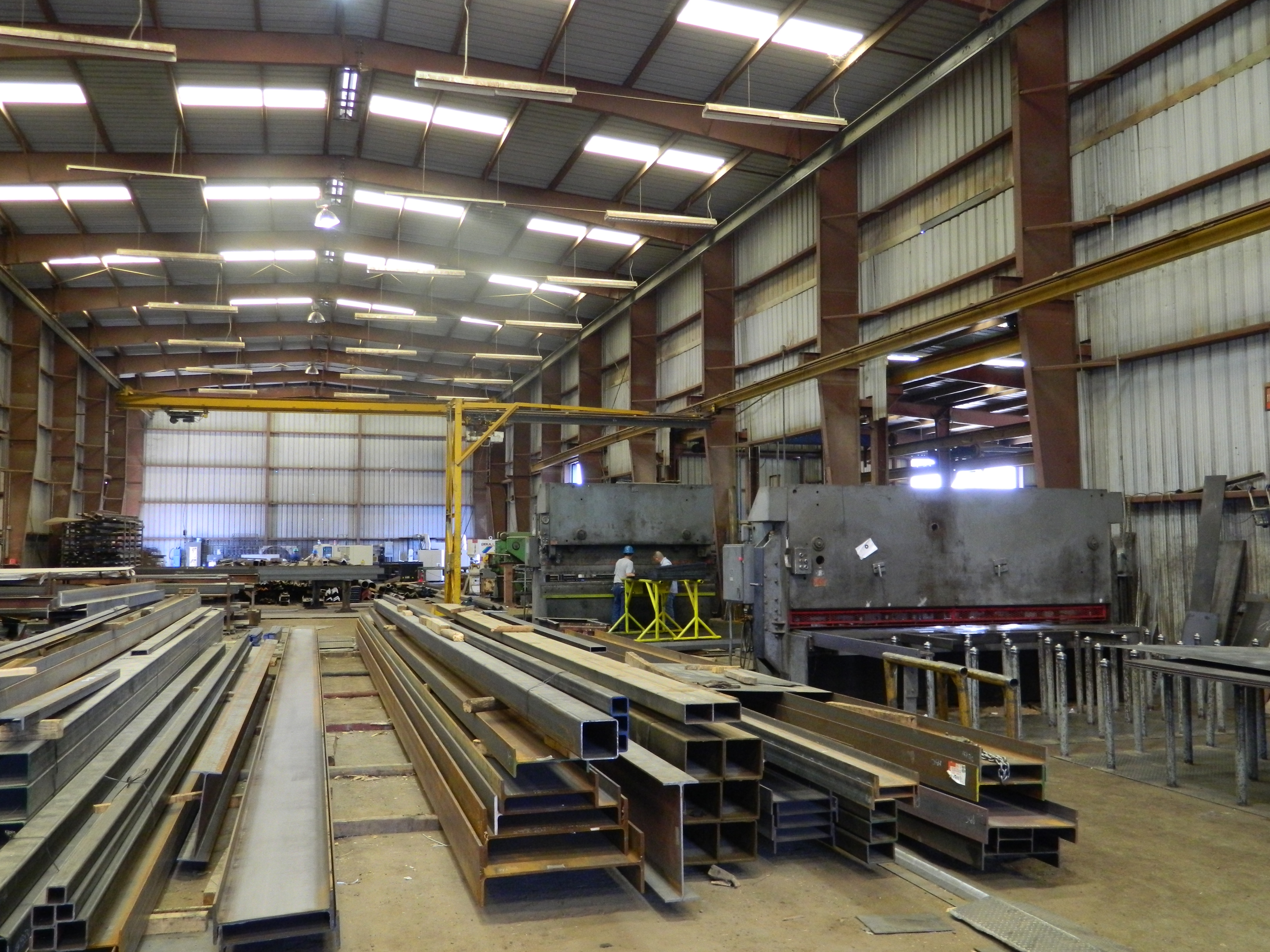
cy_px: 476
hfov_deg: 58.4
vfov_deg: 45.4
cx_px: 635
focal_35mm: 31
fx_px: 1137
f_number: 3.2
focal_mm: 5.6
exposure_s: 1/40
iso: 320
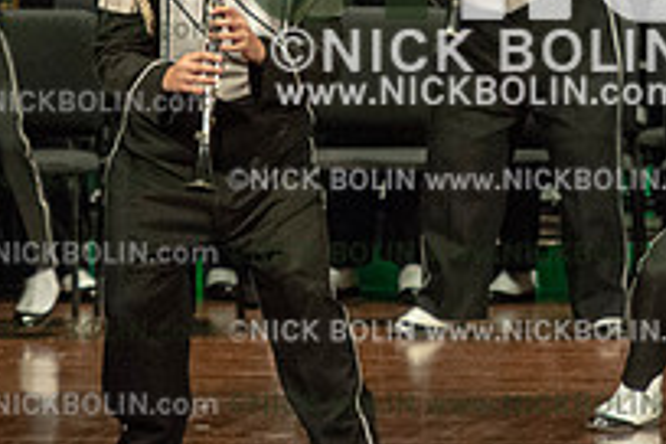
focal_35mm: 653
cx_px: 477
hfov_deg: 3.2
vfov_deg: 2.1
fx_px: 12080
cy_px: -49
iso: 8000
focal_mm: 230
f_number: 5.6
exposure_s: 1/320
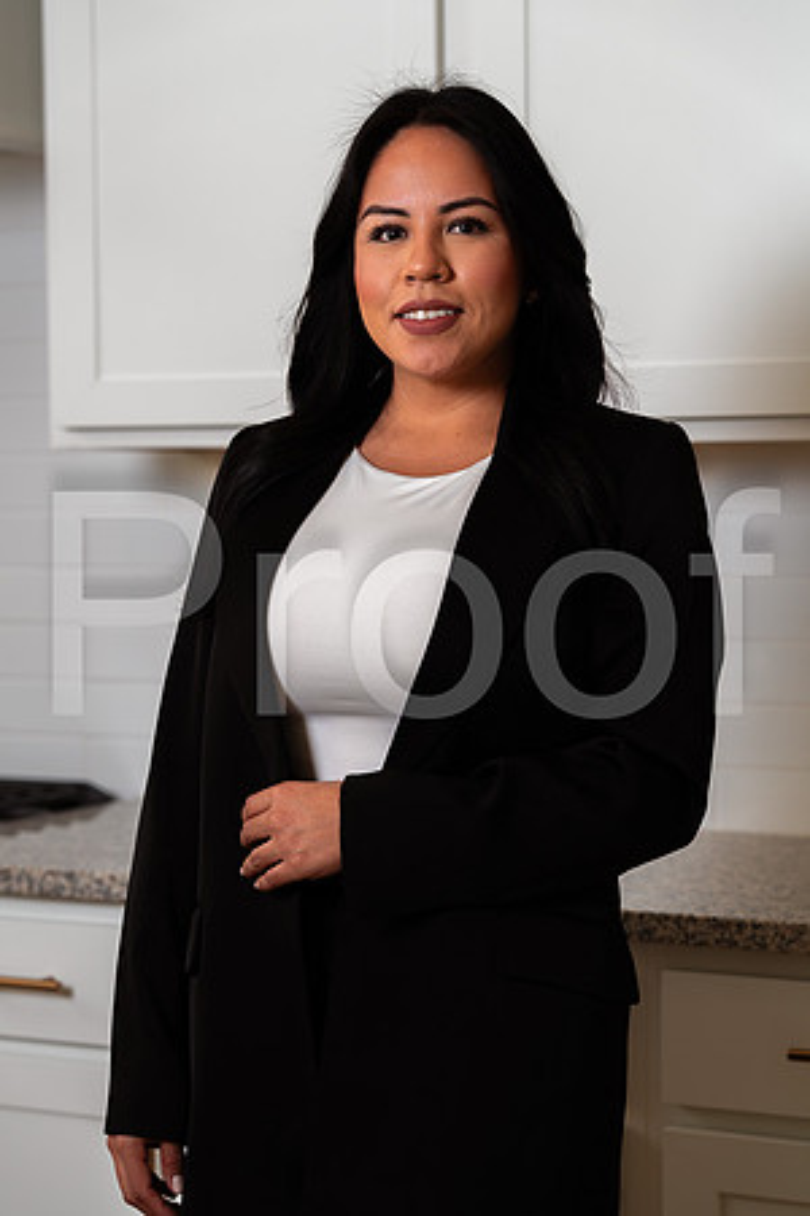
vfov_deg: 23.9
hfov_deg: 16.1
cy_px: 608
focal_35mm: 85
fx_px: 2869
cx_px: 405
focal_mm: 85
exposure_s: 1/160
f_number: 3.5
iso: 50
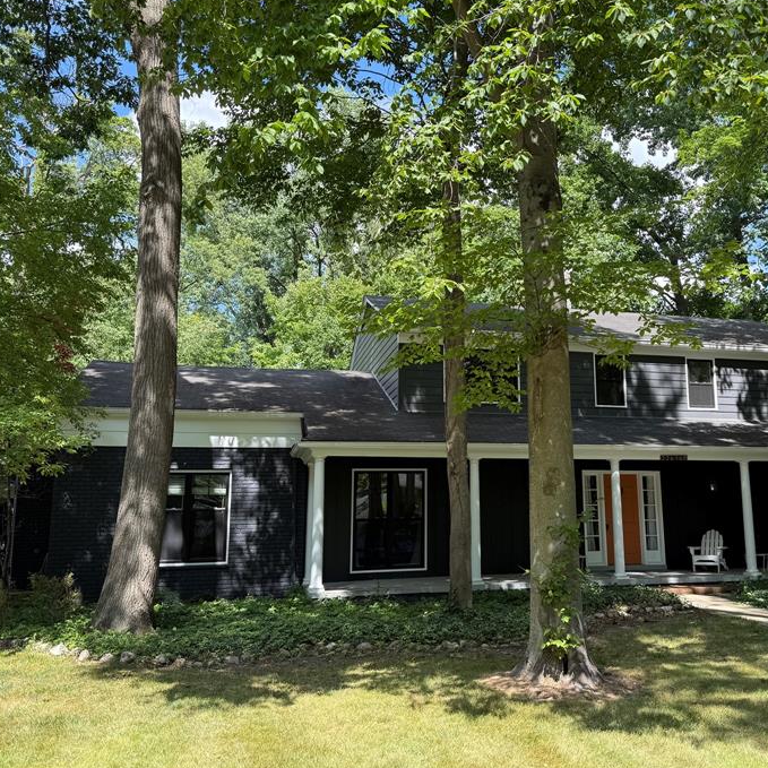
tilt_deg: +10.7
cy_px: 381
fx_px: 803
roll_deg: +0.9
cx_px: 489
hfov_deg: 50.5
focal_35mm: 32
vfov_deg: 51.1
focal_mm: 6.76
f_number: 1.78
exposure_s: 1/772
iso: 80
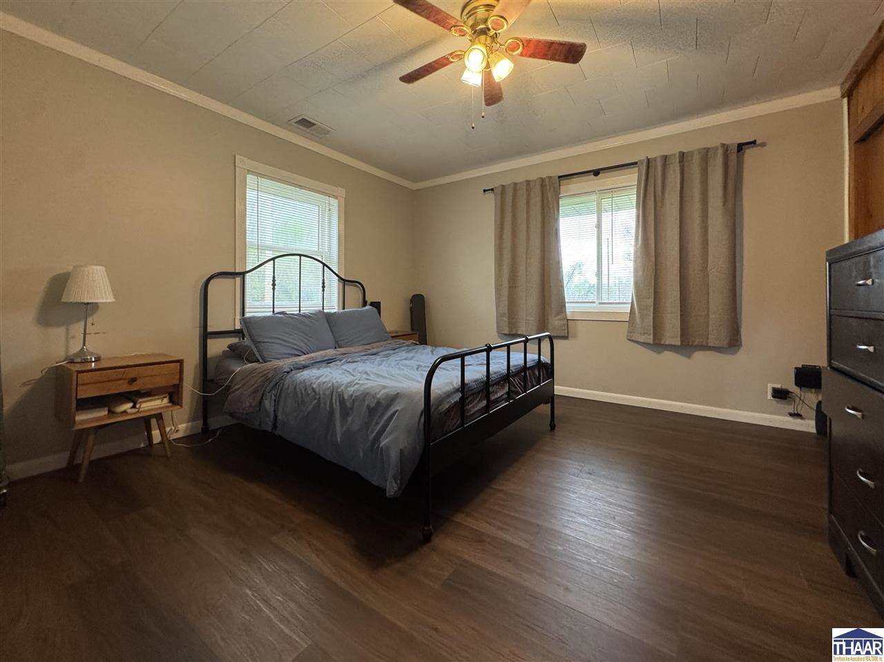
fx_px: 357
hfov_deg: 102.1
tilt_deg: -2.0
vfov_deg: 85.6
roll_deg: +0.5
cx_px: 442
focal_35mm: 14
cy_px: 331
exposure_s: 1/120
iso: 320
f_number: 2.2
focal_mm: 2.22
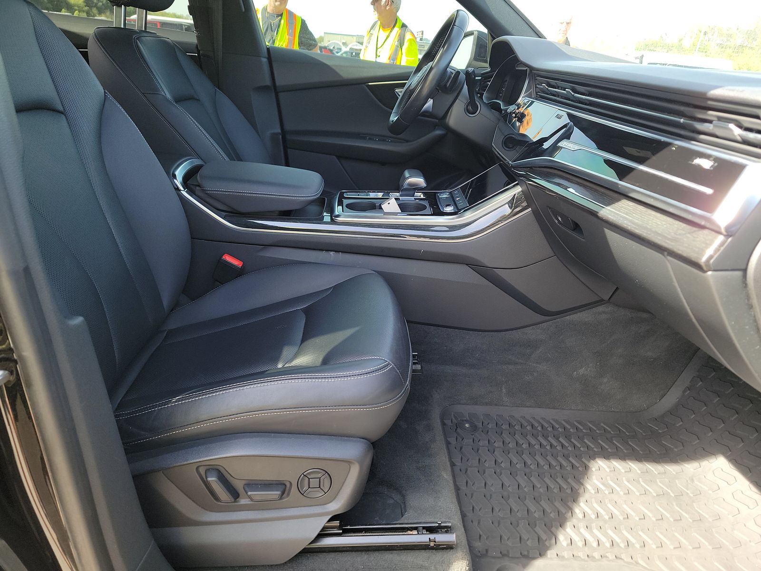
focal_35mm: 24
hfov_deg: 71.6
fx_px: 528
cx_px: 380
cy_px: 286
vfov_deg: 56.8
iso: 62
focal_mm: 6.7
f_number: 1.8
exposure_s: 1/59
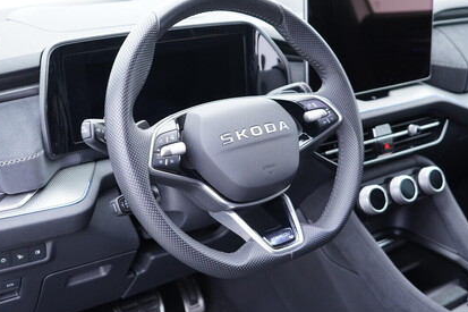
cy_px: 161
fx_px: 624
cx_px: 223
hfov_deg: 41.1
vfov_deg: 28.1
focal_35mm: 48
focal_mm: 24
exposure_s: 1/40
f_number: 2.8
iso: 500
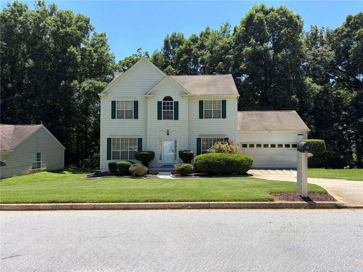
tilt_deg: +3.0
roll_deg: +1.6
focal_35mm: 26
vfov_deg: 53.1
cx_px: 182
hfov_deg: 67.3
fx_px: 273
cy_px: 136
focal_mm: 5.96
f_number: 1.6
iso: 50
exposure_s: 1/2985
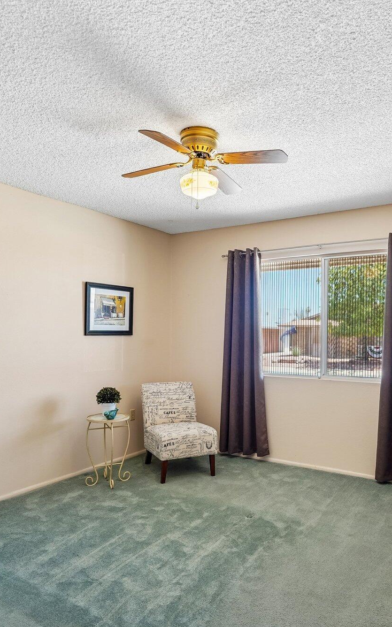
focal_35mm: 26
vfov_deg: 70.9
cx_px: 235
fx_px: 441
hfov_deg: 47.7
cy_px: 317
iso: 400
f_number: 8
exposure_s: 1/10
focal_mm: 16.5
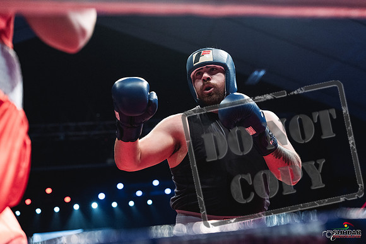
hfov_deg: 39.6
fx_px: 508
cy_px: 122
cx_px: 183
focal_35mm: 50
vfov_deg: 27.0
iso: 4000
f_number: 2.8
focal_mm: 50
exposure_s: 1/1000
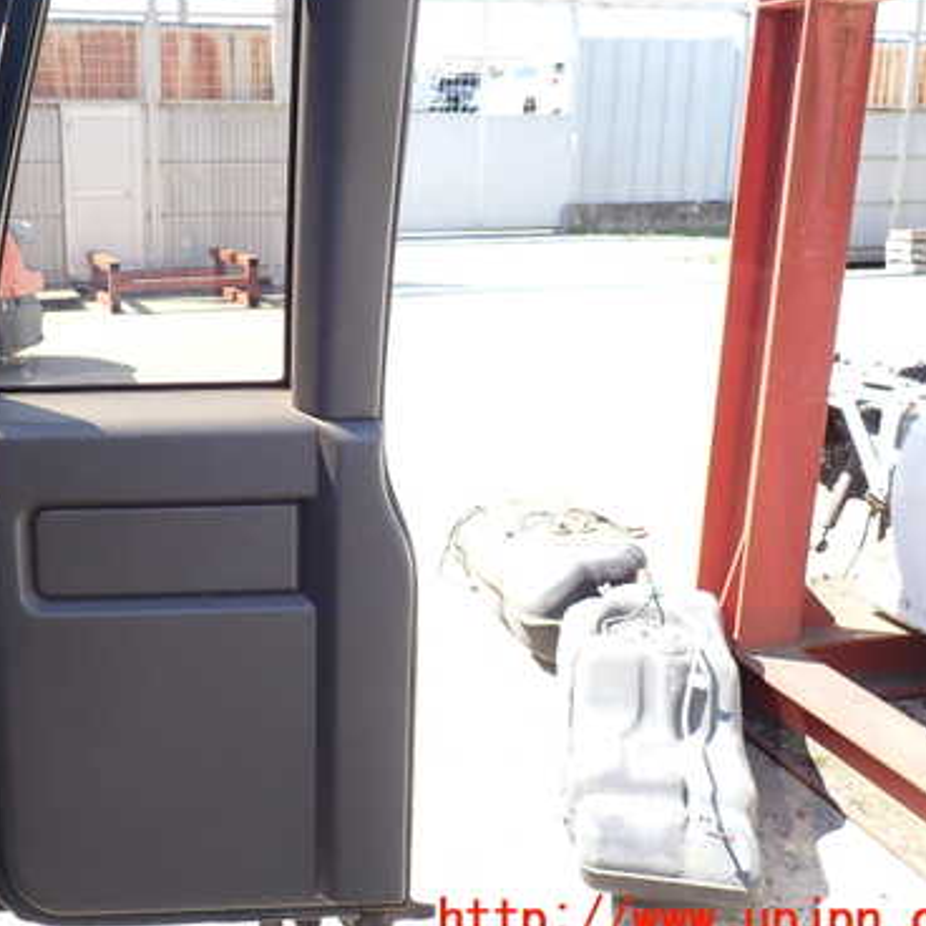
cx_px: 252
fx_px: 1090
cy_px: 388
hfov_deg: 44.8
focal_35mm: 36
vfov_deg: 45.9
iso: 100
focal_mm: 4.5
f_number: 2.8
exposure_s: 1/200
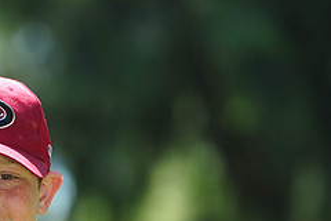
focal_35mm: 483
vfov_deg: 2.8
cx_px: -22
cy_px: 253
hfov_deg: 4.3
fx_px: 4441
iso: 200
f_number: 4.5
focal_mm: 200
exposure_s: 1/400
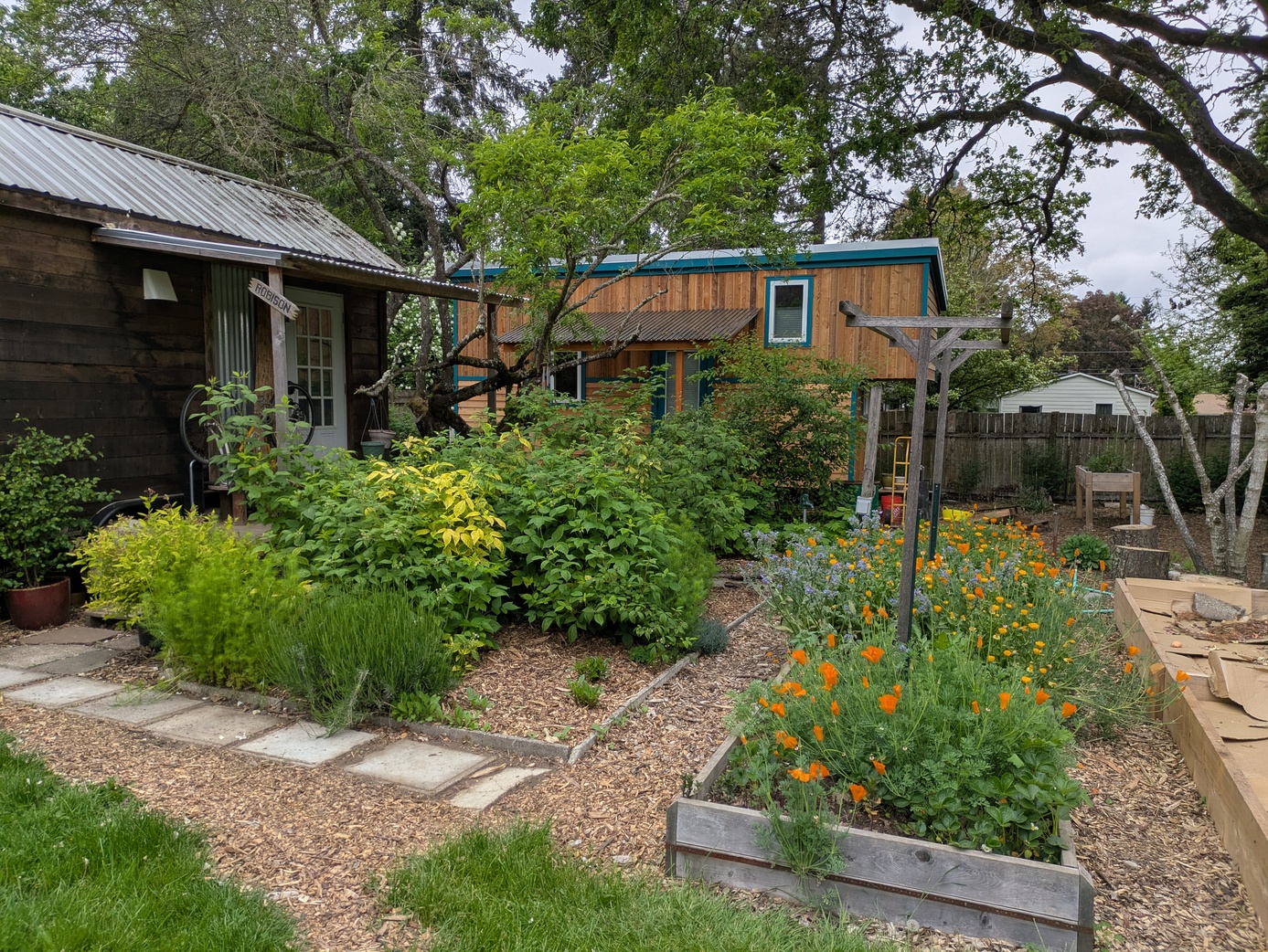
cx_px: 634
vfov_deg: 54.9
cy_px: 476
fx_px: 916
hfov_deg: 69.4
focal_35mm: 25
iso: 44
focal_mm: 5.43
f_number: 1.89
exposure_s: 1/618
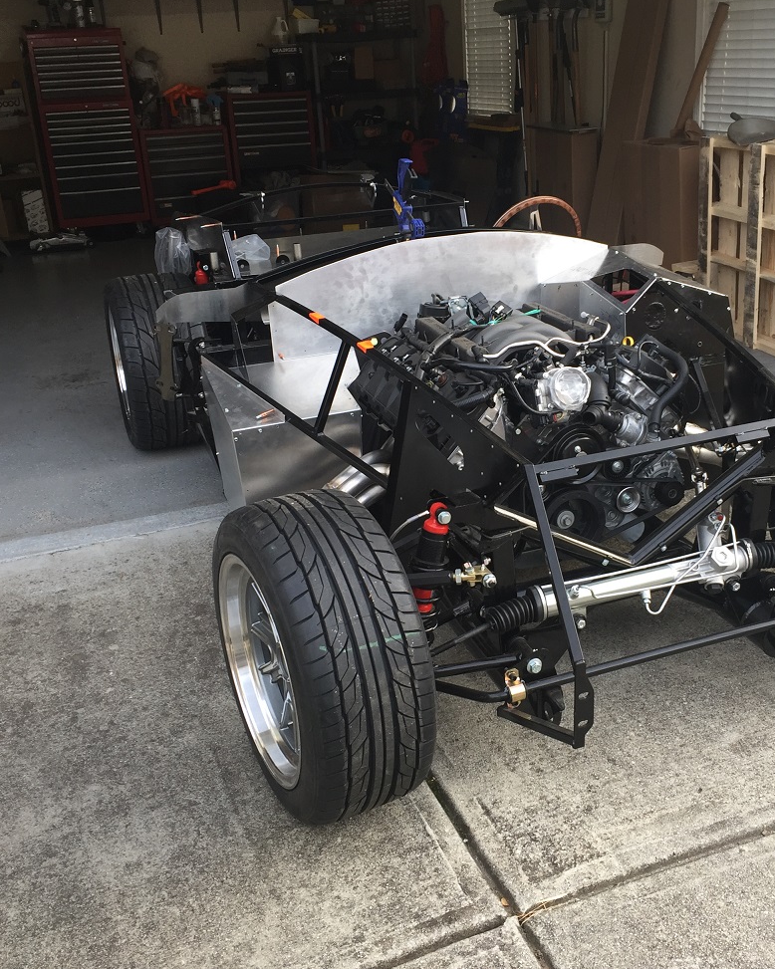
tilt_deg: -22.6
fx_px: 1090
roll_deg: +1.8
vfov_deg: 47.9
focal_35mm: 38
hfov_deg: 39.0
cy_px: 483
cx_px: 467
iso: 32
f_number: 2.2
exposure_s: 1/120
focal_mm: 4.15
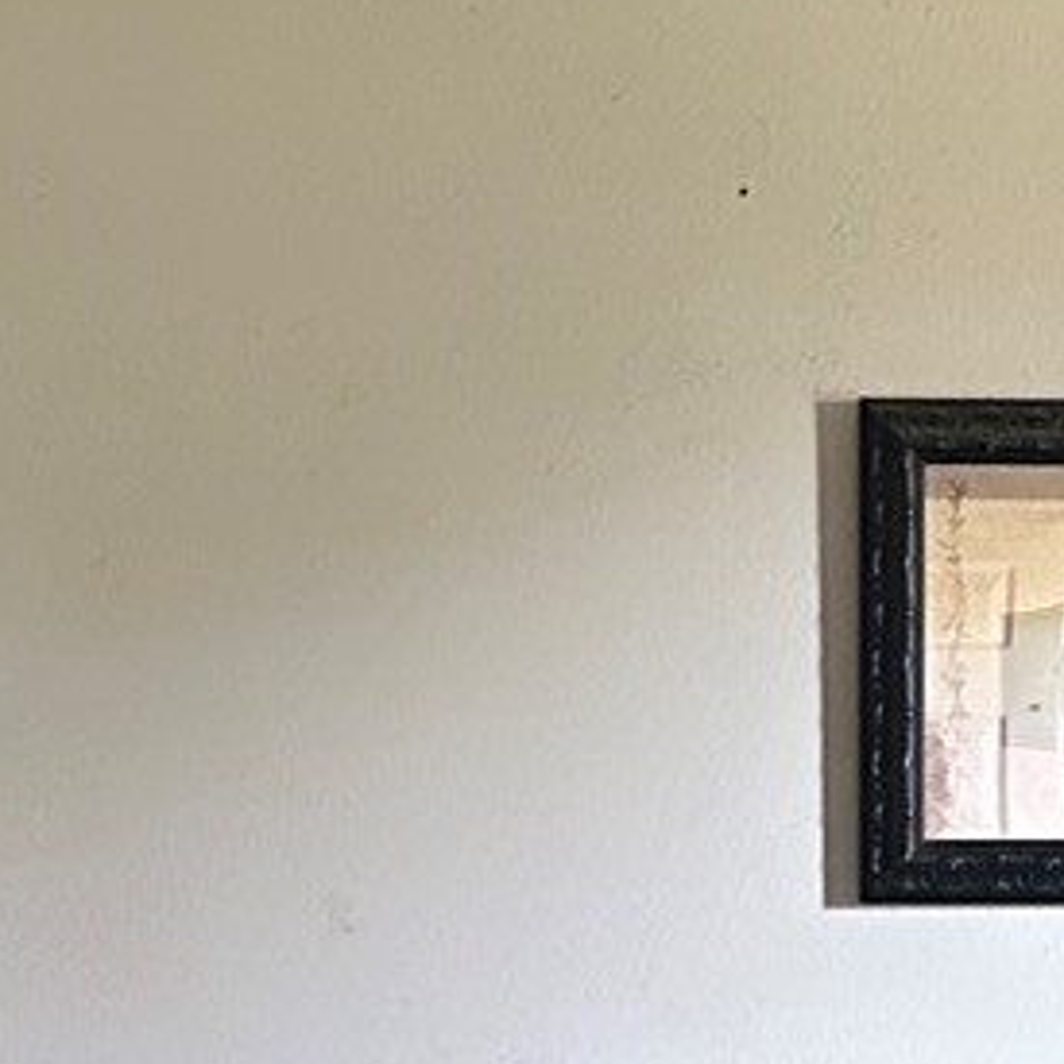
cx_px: 1014
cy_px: 1435
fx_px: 5147
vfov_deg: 11.5
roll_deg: -2.8
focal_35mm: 148
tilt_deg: -5.2
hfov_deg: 11.7
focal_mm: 6.86
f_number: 1.78
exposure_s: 1/60
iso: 500
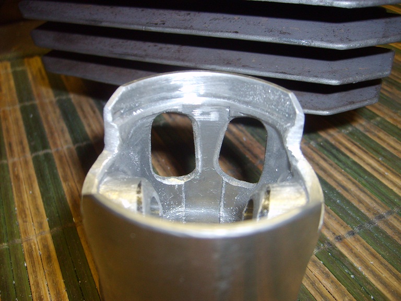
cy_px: 150
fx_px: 405
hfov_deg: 52.6
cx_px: 200
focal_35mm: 35
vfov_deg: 40.7
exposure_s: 1/45
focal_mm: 5.8
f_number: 2.8
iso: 100
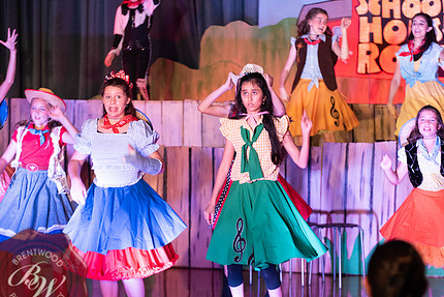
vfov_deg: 9.1
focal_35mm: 151
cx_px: 279
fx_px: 1863
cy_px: 153
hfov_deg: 13.6
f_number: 2.8
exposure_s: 1/125
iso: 720
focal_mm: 112
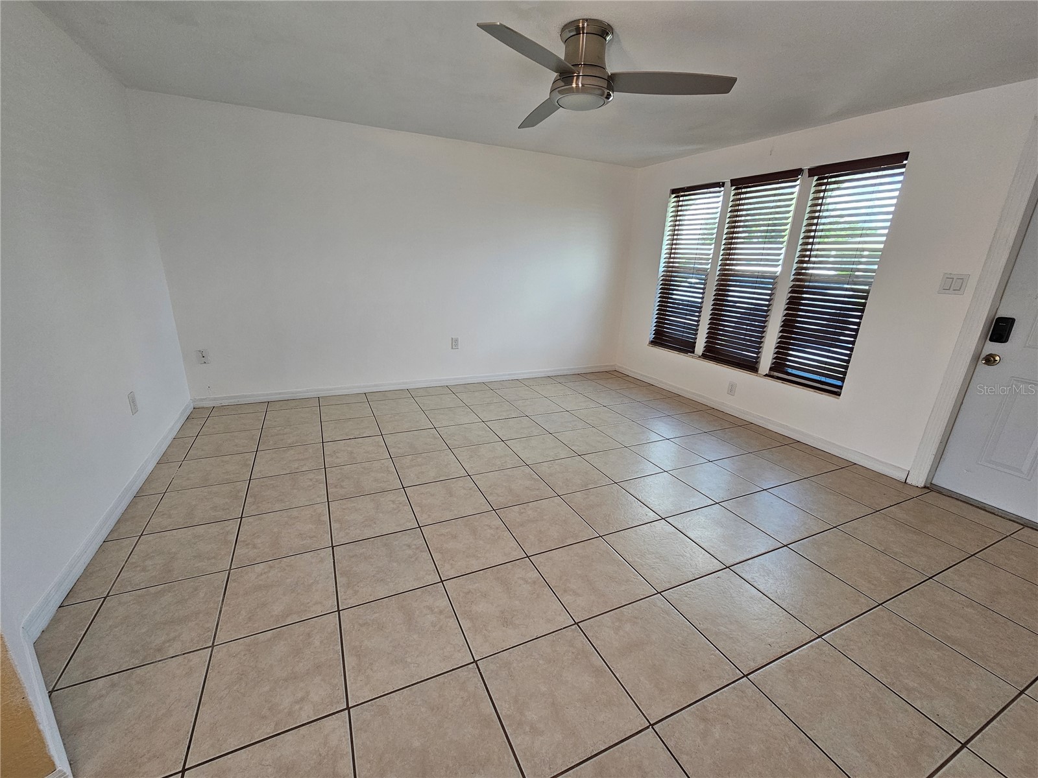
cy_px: 389
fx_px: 390
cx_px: 519
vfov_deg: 89.9
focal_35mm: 13
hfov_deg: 106.2
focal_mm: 2.2
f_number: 2.2
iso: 64
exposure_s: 1/60
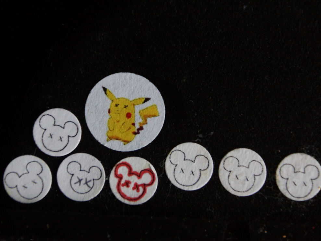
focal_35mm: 407
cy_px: 120
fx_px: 3774
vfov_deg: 3.7
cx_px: 140
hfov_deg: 4.9
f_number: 6.3
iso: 1600
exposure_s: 1/40
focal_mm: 250
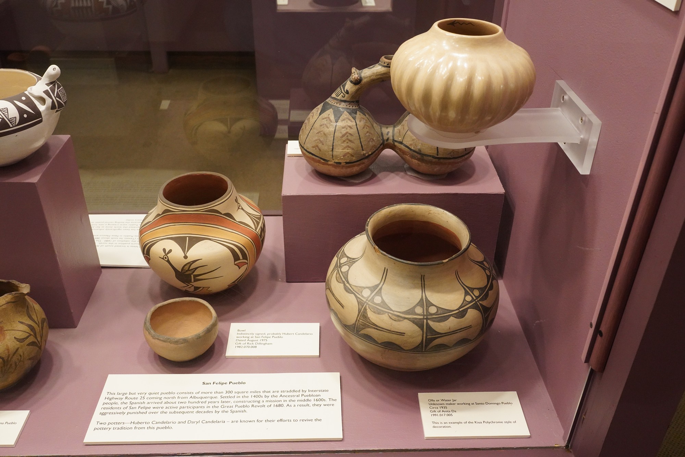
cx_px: 342
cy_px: 228
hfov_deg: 55.8
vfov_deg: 38.9
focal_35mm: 34
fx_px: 647
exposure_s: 1/100
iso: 6400
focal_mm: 34
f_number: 8
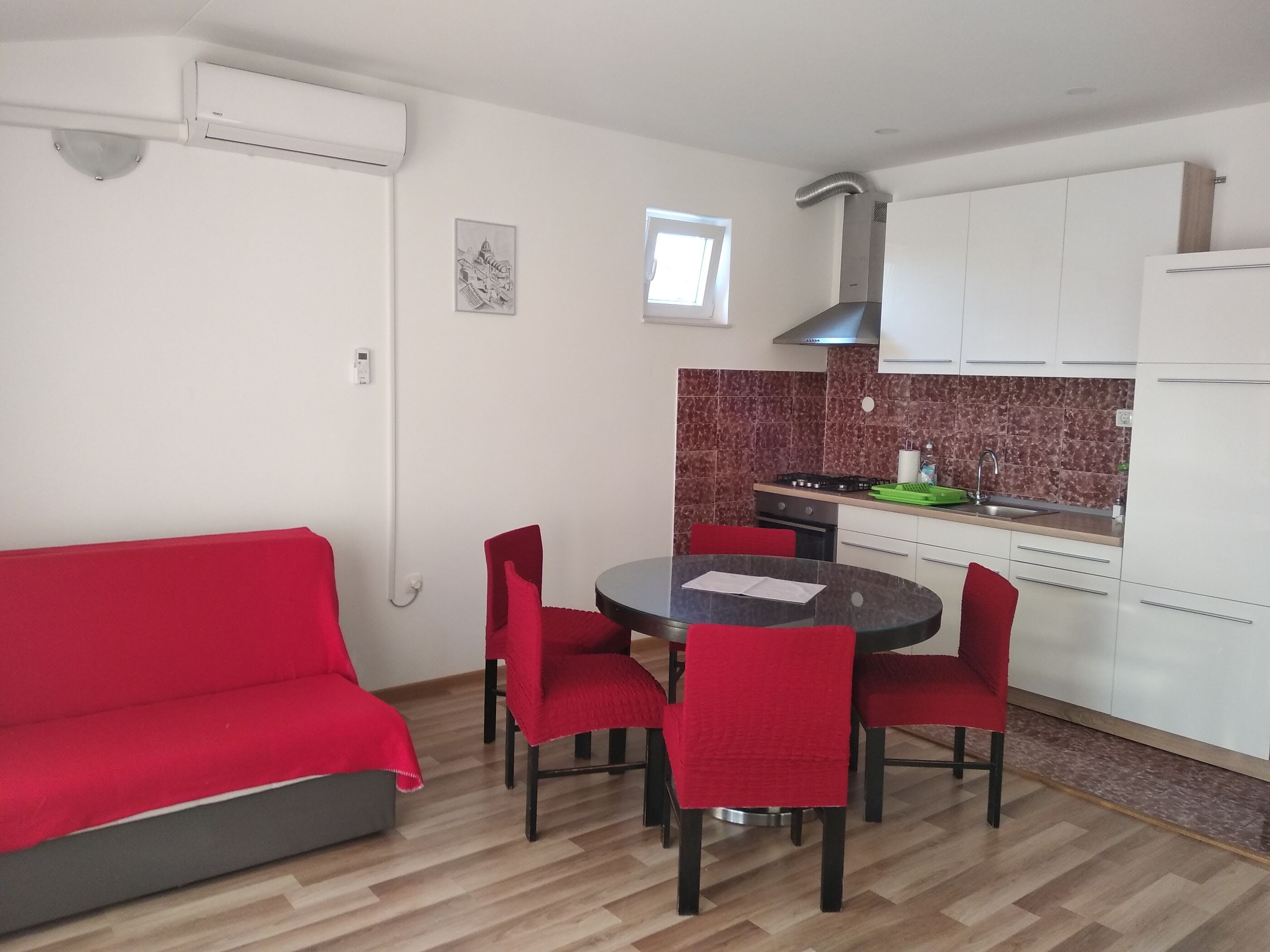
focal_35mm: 26
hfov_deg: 67.3
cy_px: 476
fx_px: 954
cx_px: 635
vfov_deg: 53.1
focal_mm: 3.81
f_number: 2.2
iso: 320
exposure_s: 1/33
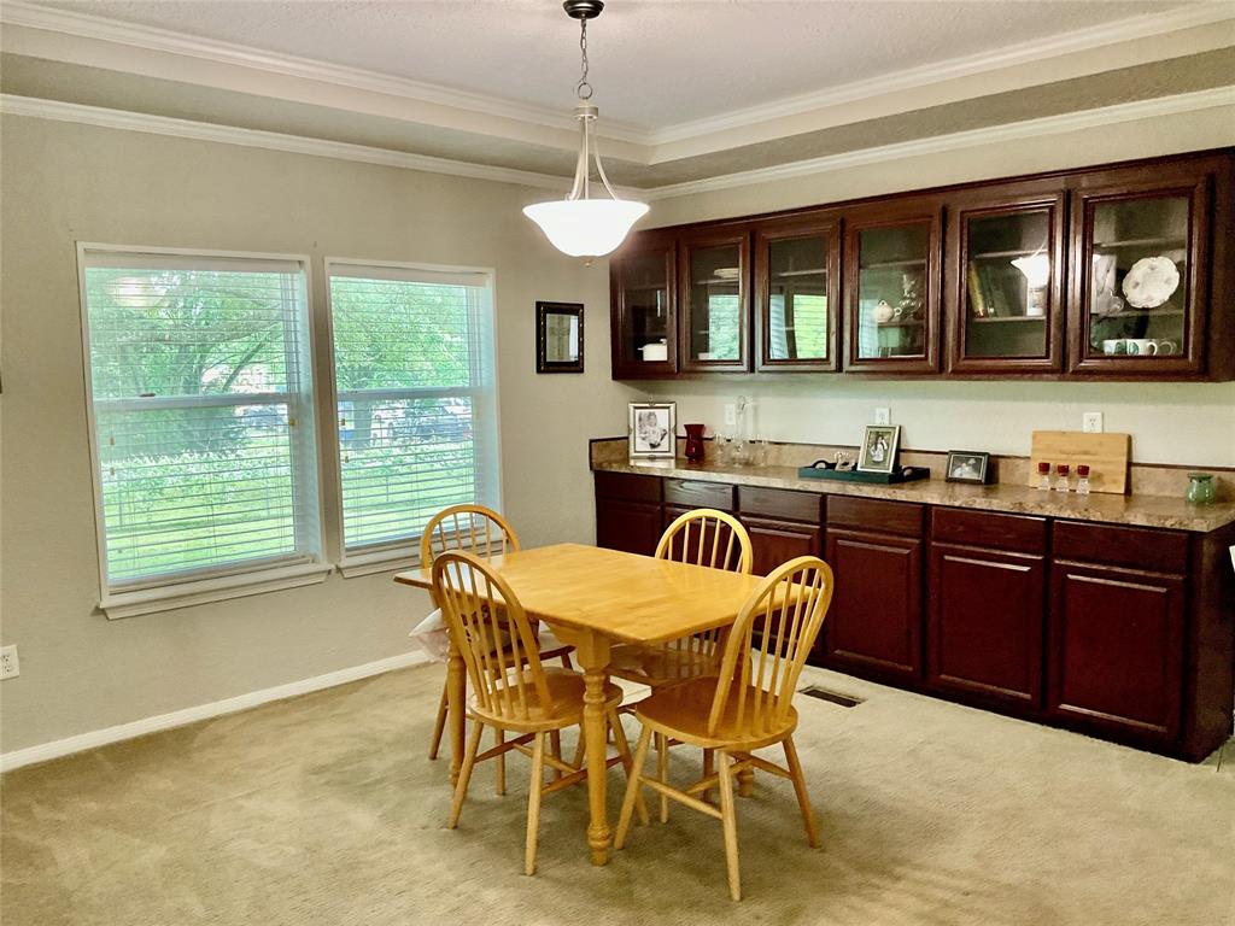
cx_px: 618
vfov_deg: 48.2
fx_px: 1035
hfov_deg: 61.7
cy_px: 463
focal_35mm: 29
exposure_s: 1/60
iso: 125
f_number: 1.8
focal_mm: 3
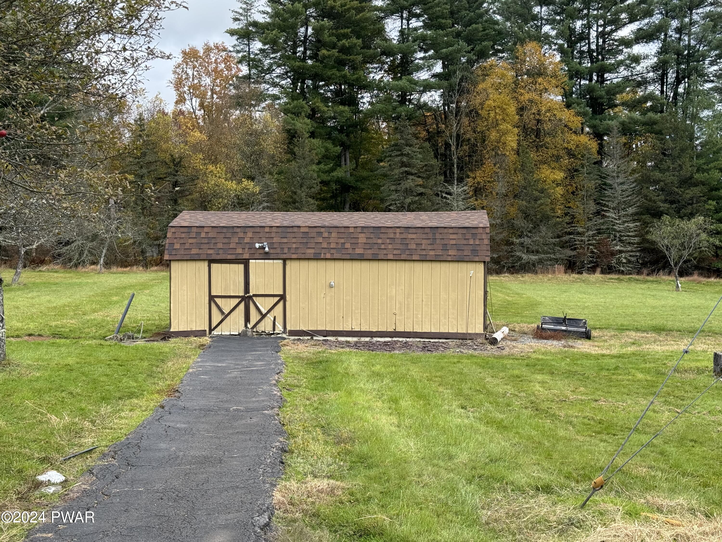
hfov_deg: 39.7
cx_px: 361
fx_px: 1001
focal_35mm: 48
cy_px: 271
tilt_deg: -1.2
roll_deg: +2.4
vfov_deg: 30.3
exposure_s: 1/995
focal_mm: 6.76
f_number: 1.78
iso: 64
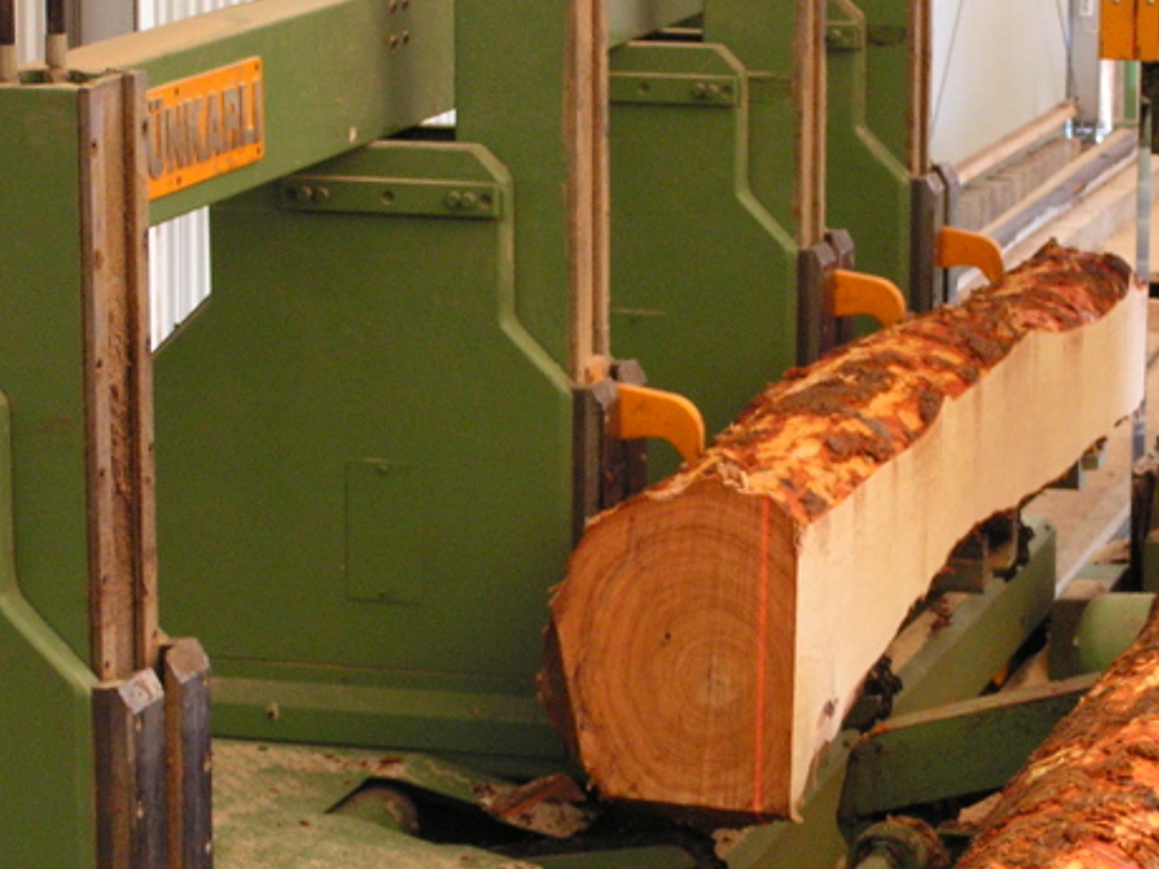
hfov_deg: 13.6
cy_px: 501
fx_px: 4855
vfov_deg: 10.2
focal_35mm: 145
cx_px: 751
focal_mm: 14.8
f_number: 3.2
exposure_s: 1/50
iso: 200
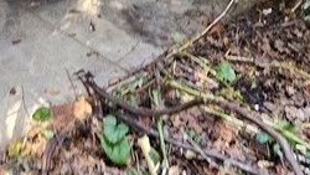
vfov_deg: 17.9
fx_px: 477
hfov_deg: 35.2
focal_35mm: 58
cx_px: 79
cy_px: -107
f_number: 2.2
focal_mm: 1.74
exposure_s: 1/40
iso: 320
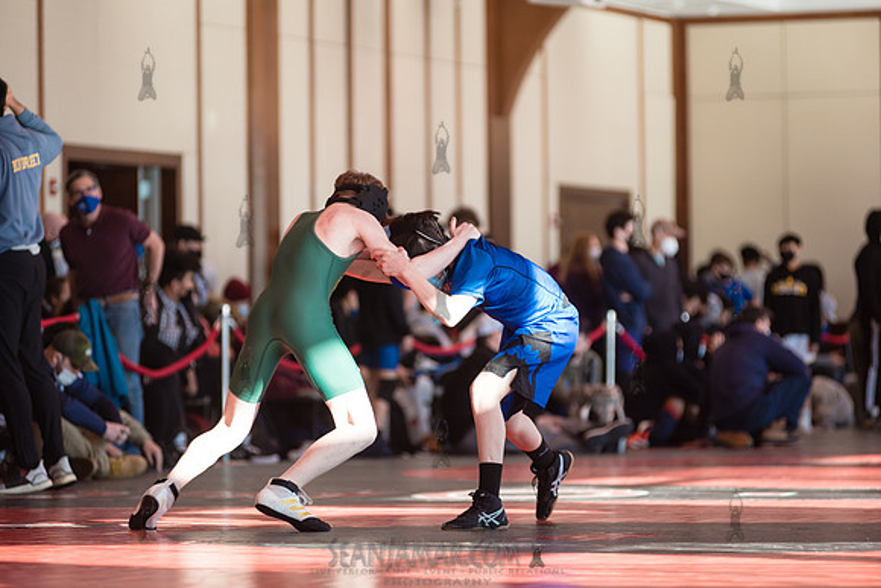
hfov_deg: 10.3
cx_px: 440
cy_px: 294
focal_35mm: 200
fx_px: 4895
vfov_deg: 6.9
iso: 400
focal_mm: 200
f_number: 4
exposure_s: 1/400
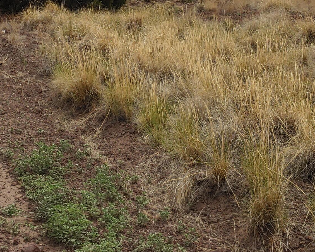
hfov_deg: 26.9
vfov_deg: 20.8
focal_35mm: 70
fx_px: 653
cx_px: 95
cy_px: -27
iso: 50
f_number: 1.5
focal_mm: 4.23
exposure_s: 1/4167
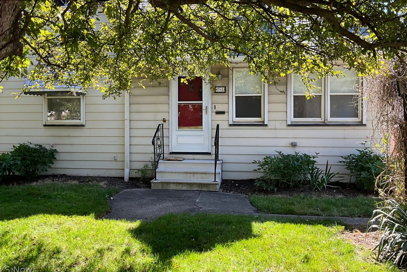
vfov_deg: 42.3
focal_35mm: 31
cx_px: 199
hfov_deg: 60.3
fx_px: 350
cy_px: 120
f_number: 1.8
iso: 20
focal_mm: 3
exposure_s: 1/208
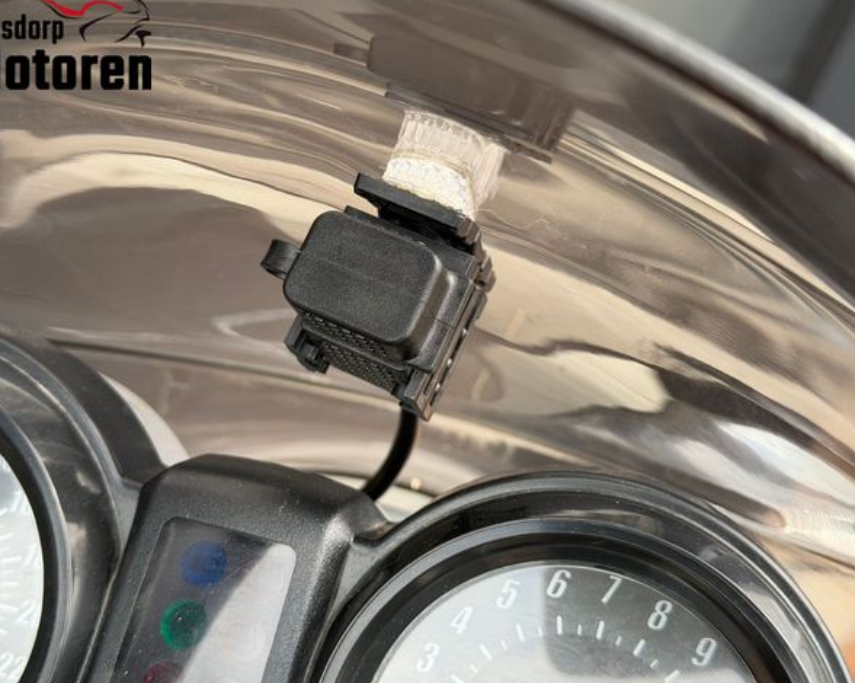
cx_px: 430
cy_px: 342
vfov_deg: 29.7
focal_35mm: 51
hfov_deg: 36.7
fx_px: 1290
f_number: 1.78
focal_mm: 6.76
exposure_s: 1/687
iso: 100
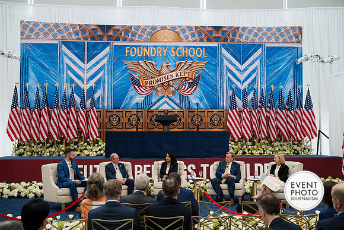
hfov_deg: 54.4
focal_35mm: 35
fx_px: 335
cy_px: 115
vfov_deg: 37.9
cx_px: 172
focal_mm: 35
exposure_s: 1/250
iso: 250
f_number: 3.5
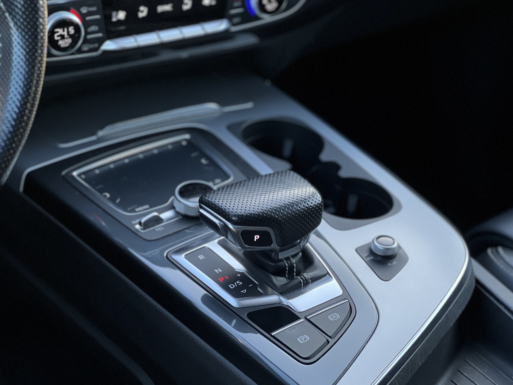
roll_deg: -4.7
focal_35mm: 86
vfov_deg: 17.2
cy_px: 213
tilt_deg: -29.9
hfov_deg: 22.8
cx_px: 260
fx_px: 1274
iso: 160
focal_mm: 9
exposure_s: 1/121
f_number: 2.8
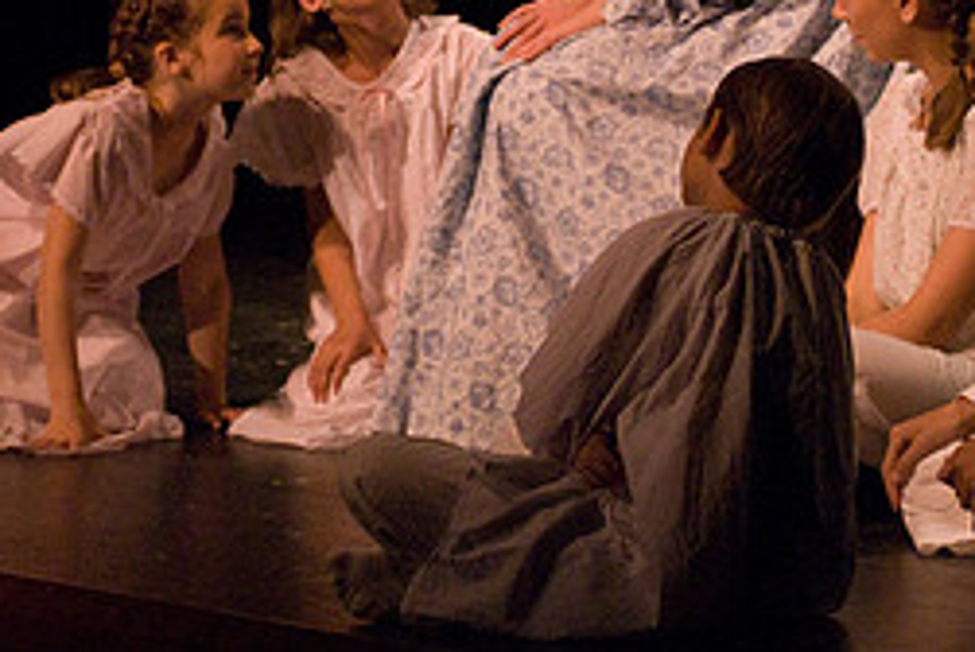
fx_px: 7511
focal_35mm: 277
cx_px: 365
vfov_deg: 5.0
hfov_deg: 7.4
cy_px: -35
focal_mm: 80
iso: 1600
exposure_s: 1/160
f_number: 2.8
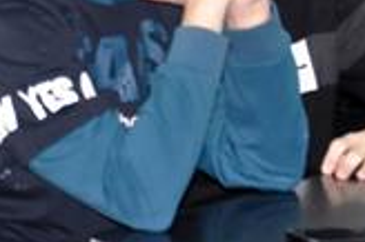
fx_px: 3849
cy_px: -268
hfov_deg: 5.4
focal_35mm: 380
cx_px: 207
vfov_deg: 3.6
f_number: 5
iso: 800
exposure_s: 1/60
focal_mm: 52
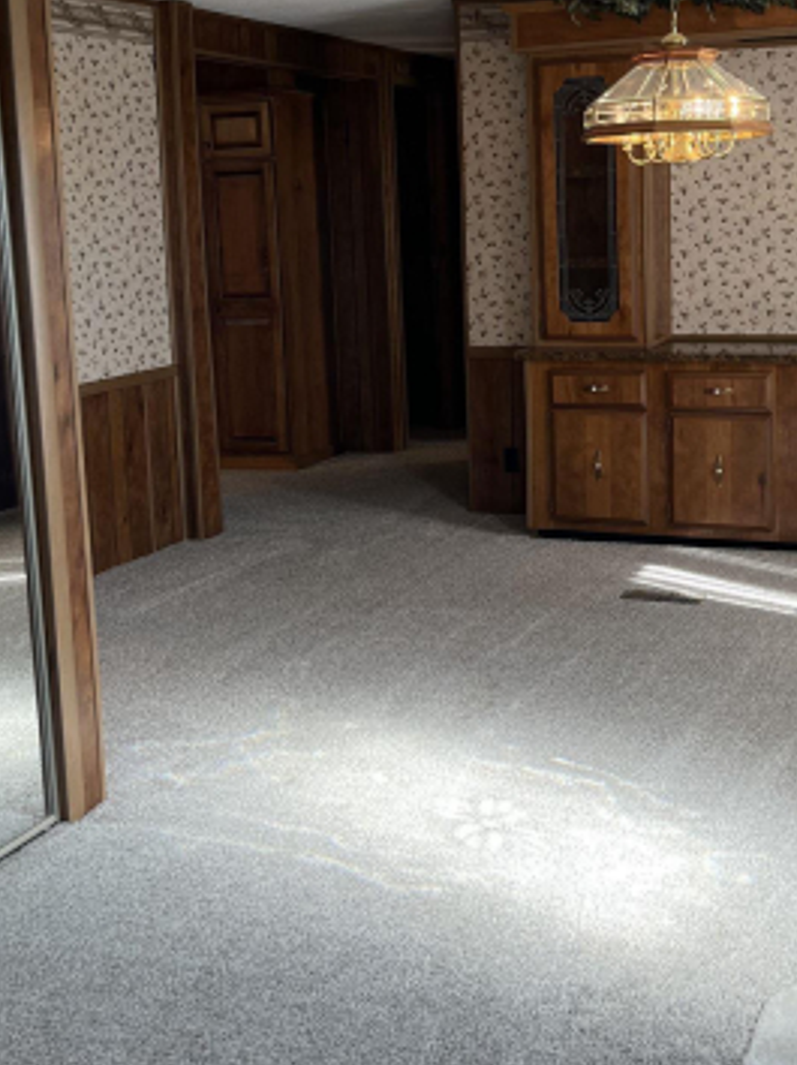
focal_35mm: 49
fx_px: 1506
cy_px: 399
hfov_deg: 29.5
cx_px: 493
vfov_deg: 38.7
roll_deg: +1.8
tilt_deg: -7.9
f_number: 1.6
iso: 40
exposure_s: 1/120
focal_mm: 5.1
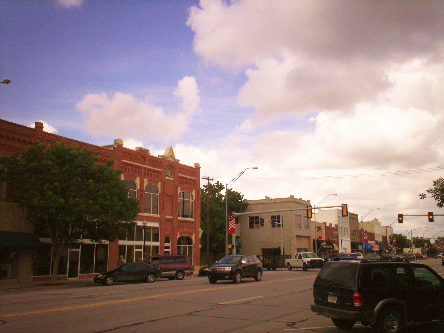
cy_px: 166
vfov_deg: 39.7
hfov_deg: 51.4
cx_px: 222
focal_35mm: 36
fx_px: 462
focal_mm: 6
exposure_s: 1/847
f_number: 4.5
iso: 100
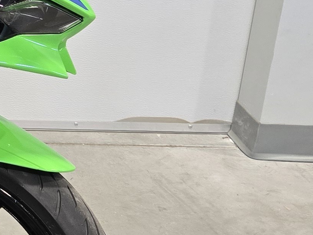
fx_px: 1013
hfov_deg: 15.0
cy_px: 2
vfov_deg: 13.1
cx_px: -273
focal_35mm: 112
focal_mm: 5.4
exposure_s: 1/120
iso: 320
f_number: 1.8
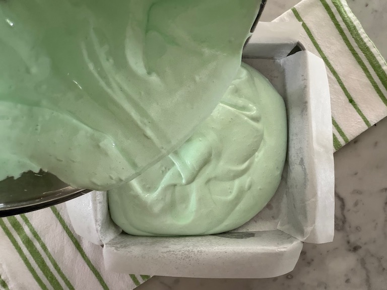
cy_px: 145
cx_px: 194
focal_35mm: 30
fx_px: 335
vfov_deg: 46.8
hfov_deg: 60.0
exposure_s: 1/30
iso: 400
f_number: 1.9
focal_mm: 2.71
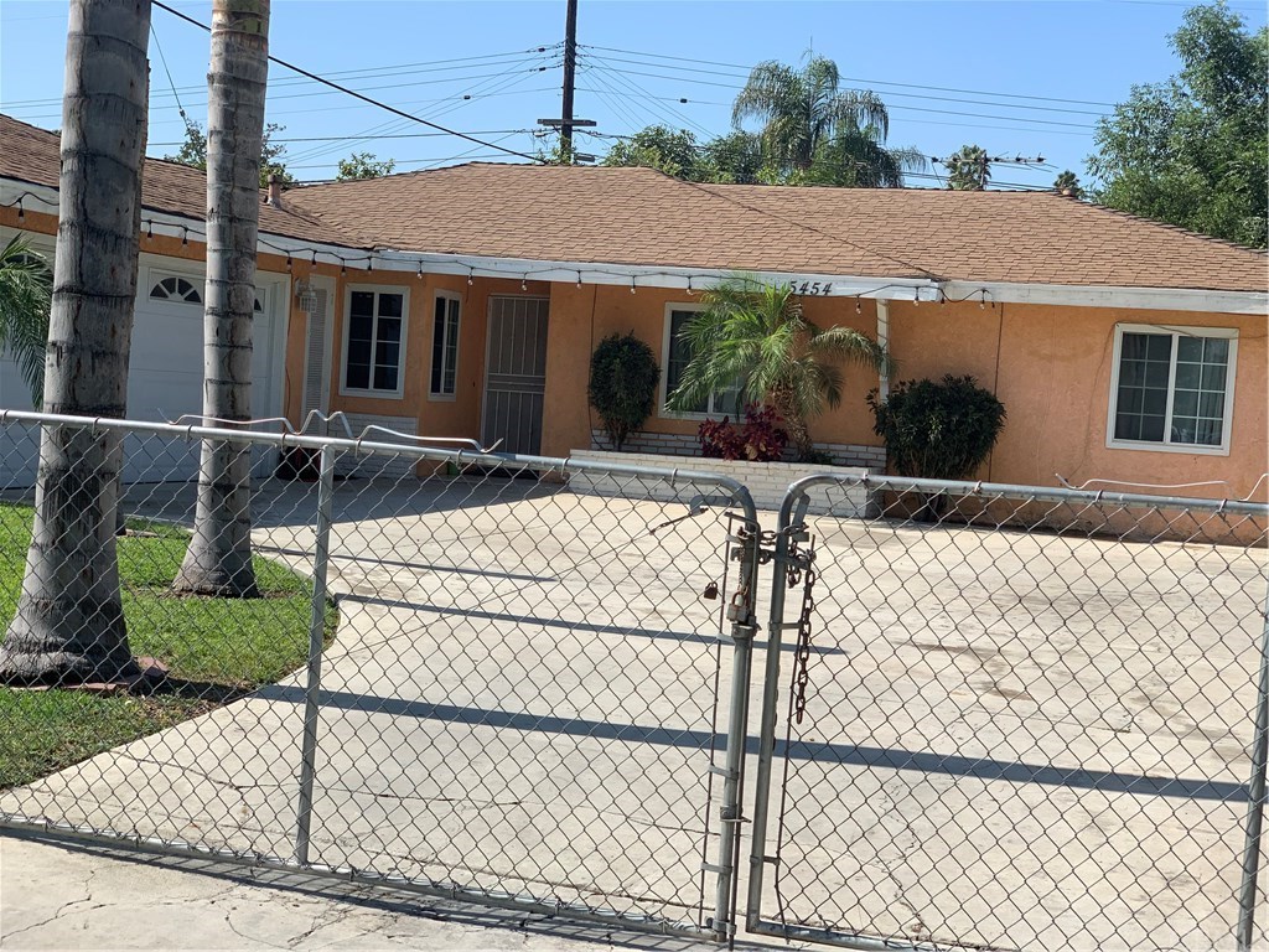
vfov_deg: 28.0
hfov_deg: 36.8
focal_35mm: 52
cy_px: 476
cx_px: 634
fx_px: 1906
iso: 16
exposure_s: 1/1170
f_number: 2.4
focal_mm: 6
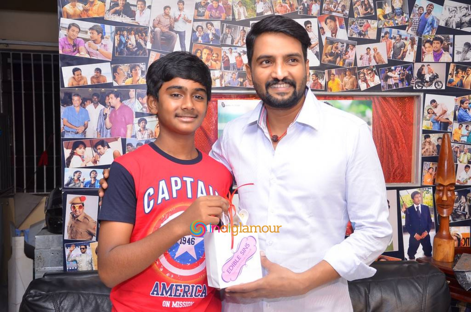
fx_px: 509
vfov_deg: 34.1
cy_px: 156
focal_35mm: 39
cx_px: 236
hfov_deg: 49.6
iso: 800
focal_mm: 26
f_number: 4
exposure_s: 1/125
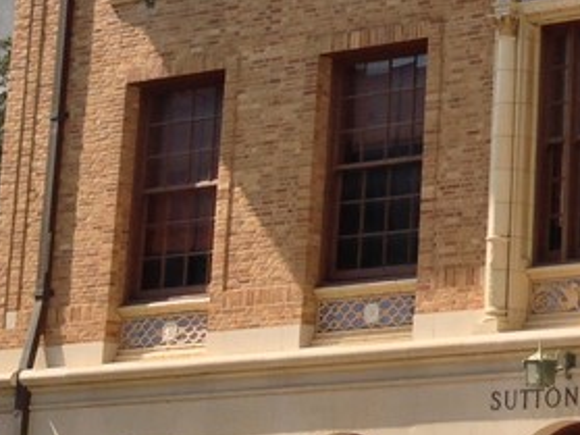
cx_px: 1014
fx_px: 2378
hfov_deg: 12.7
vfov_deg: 10.4
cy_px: 33
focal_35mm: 142
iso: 50
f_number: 2.4
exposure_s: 1/1085
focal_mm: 4.13
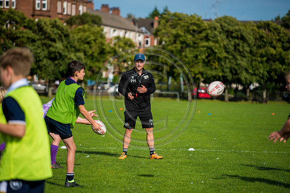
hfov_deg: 11.4
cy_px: 96
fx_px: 1450
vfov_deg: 7.6
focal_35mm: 180
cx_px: 145
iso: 250
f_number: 4
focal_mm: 180
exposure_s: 1/2000
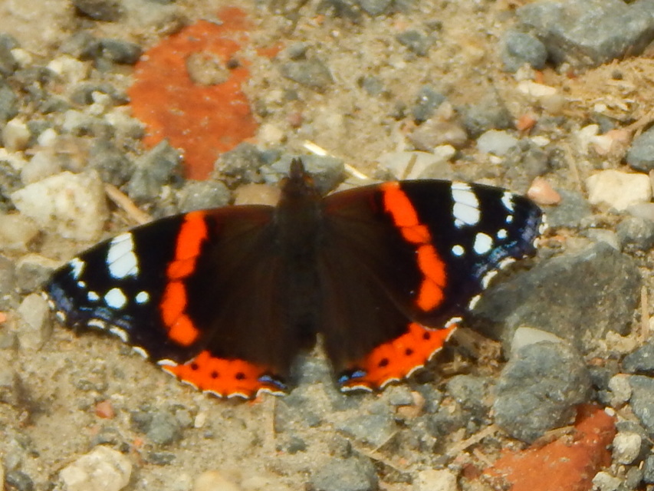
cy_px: 246
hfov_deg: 7.1
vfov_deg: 5.3
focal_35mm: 279
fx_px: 5272
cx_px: 327
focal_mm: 50.1
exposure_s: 1/500
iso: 125
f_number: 5.7
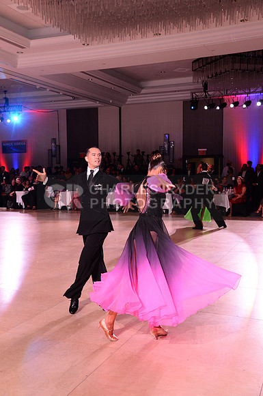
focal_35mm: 40
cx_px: 132
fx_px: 440
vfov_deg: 48.5
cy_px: 198
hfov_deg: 33.3
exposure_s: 1/250
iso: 3200
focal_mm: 40
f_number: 5.6
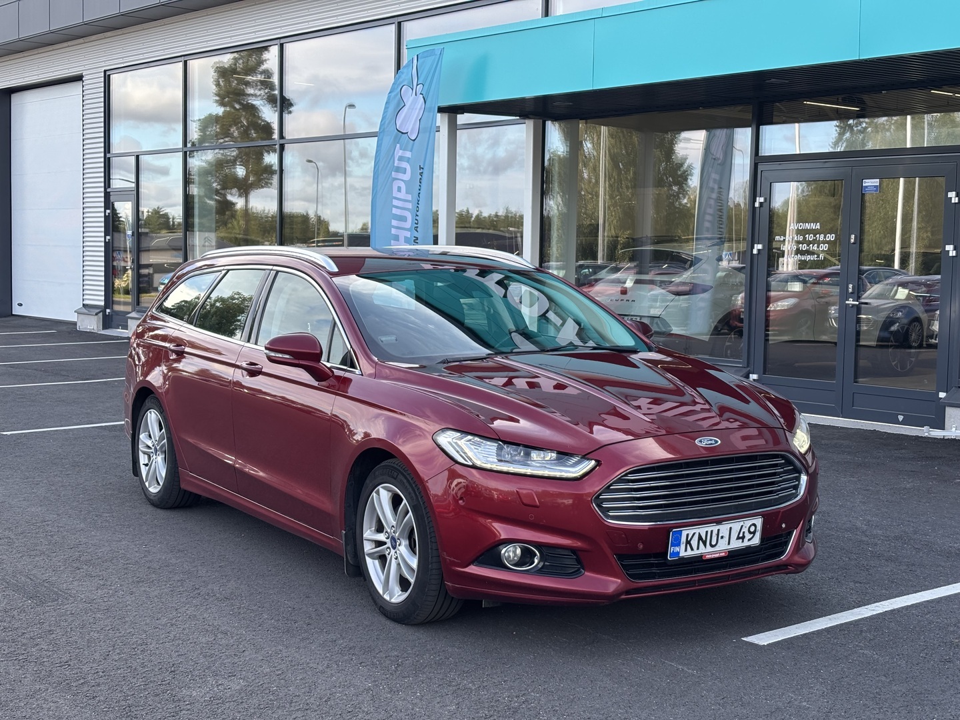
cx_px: 480
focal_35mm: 52
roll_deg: -1.1
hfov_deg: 36.8
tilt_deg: -4.0
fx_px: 1442
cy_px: 360
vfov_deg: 28.0
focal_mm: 5.96
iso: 32
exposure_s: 1/428
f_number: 1.6
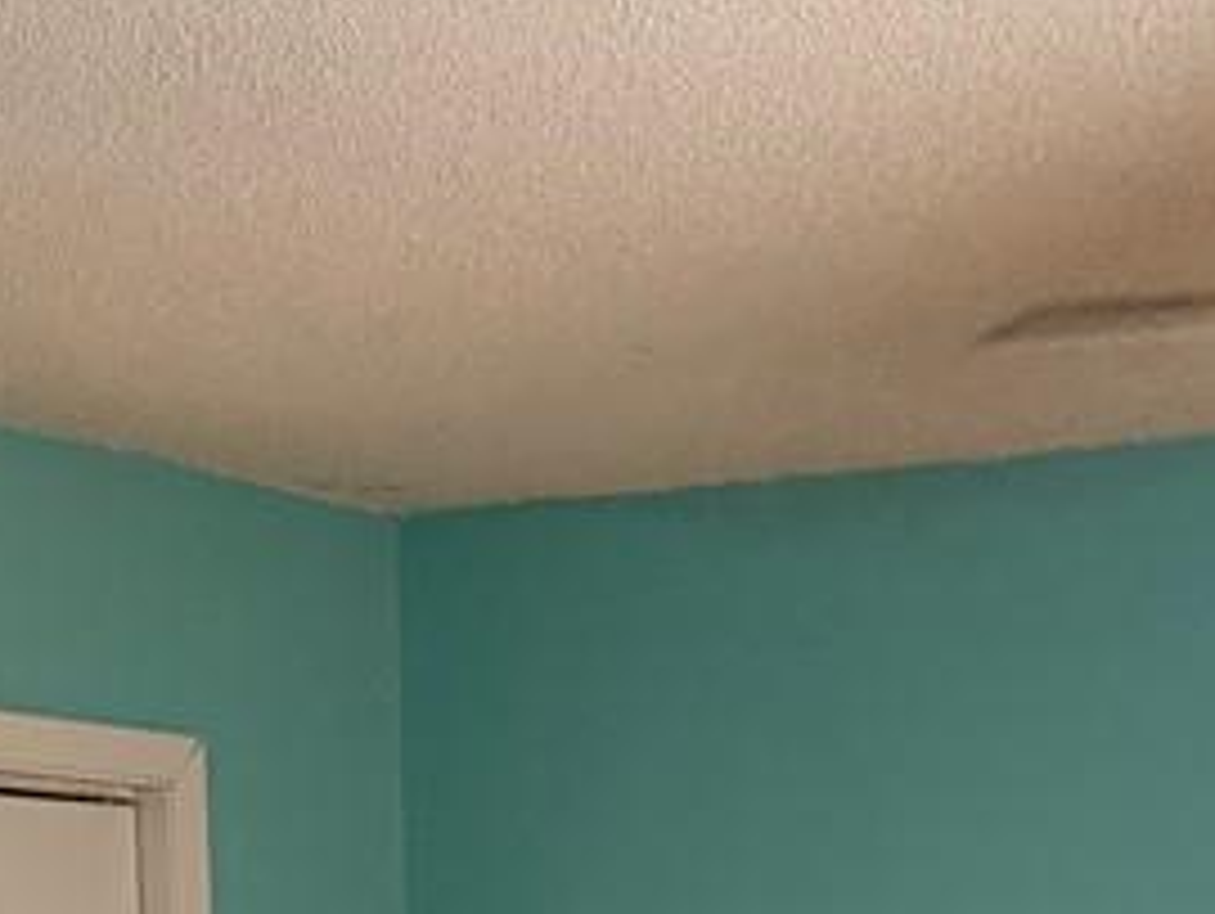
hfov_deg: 21.5
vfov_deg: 15.1
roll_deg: +0.4
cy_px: 1351
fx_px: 3197
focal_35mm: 91
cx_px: 760
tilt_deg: -5.9
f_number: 1.78
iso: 640
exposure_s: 1/60
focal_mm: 6.76
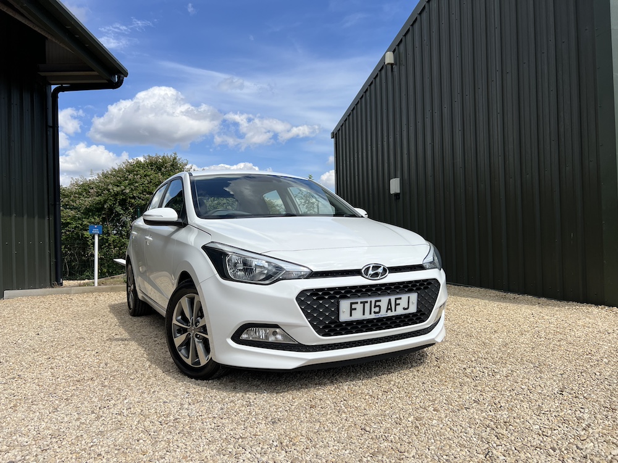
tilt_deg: +0.1
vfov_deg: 53.1
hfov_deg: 67.3
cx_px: 309
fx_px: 464
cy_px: 232
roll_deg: +1.9
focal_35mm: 26
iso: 50
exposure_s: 1/5587
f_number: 1.5
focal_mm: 5.7
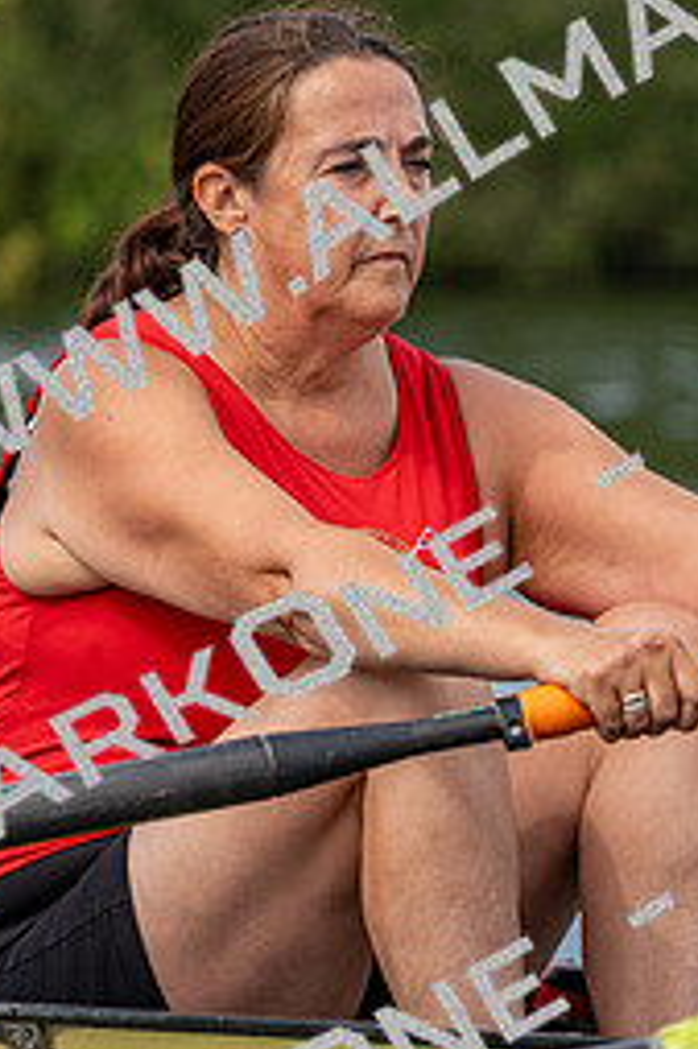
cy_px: 494
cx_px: 409
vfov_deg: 4.3
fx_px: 13891
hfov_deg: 2.9
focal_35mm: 477
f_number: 5.6
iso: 400
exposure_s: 1/1600
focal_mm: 209
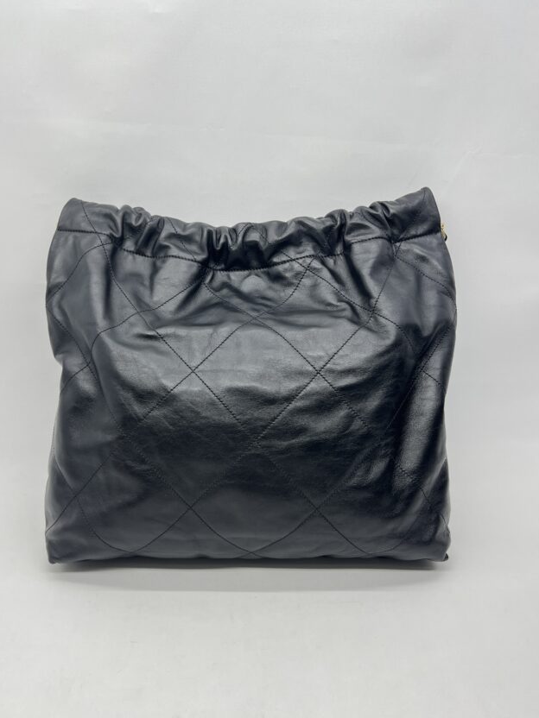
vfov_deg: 56.8
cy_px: 380
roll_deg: -1.2
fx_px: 664
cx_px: 248
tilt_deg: -20.2
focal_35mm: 32
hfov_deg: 44.1
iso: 40
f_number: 1.5
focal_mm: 5.7
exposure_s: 1/100
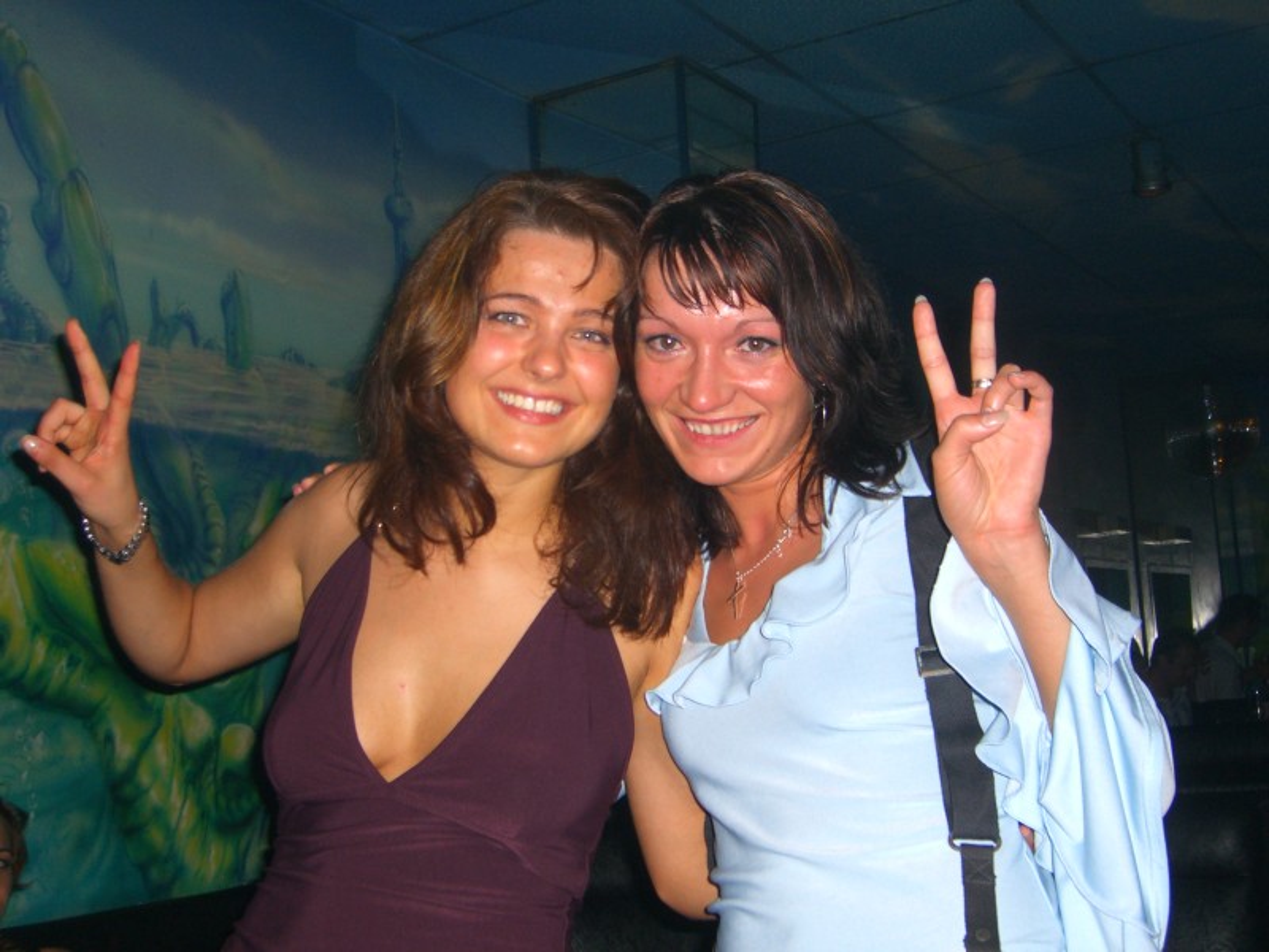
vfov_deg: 31.5
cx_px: 634
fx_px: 1686
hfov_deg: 41.2
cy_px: 476
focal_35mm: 46
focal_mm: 9.5
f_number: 3.1
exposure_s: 1/60
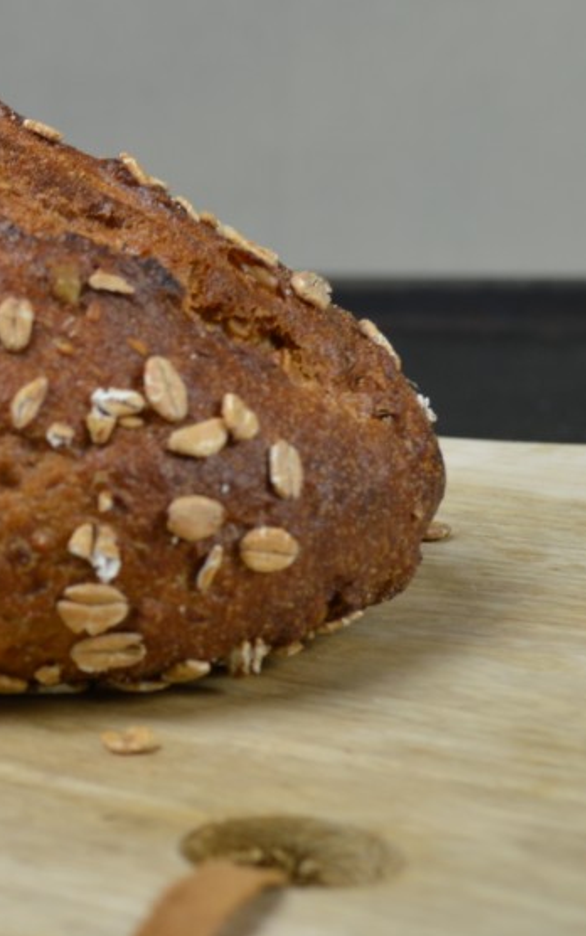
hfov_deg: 11.3
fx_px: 2835
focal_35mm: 111
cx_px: -329
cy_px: 375
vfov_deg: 18.7
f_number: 7.1
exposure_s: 1/5
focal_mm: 35
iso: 100
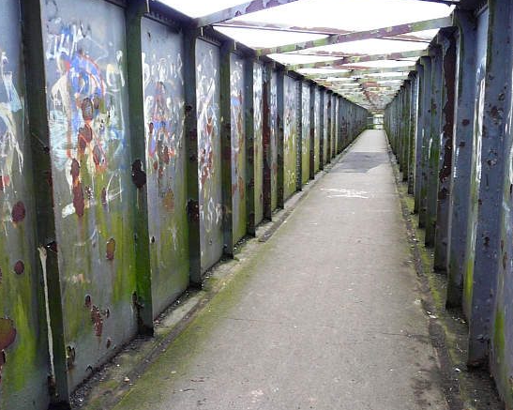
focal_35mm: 32
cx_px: 249
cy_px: 199
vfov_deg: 45.8
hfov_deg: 55.7
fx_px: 486
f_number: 2.8
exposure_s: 1/30
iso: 125
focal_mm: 4.6
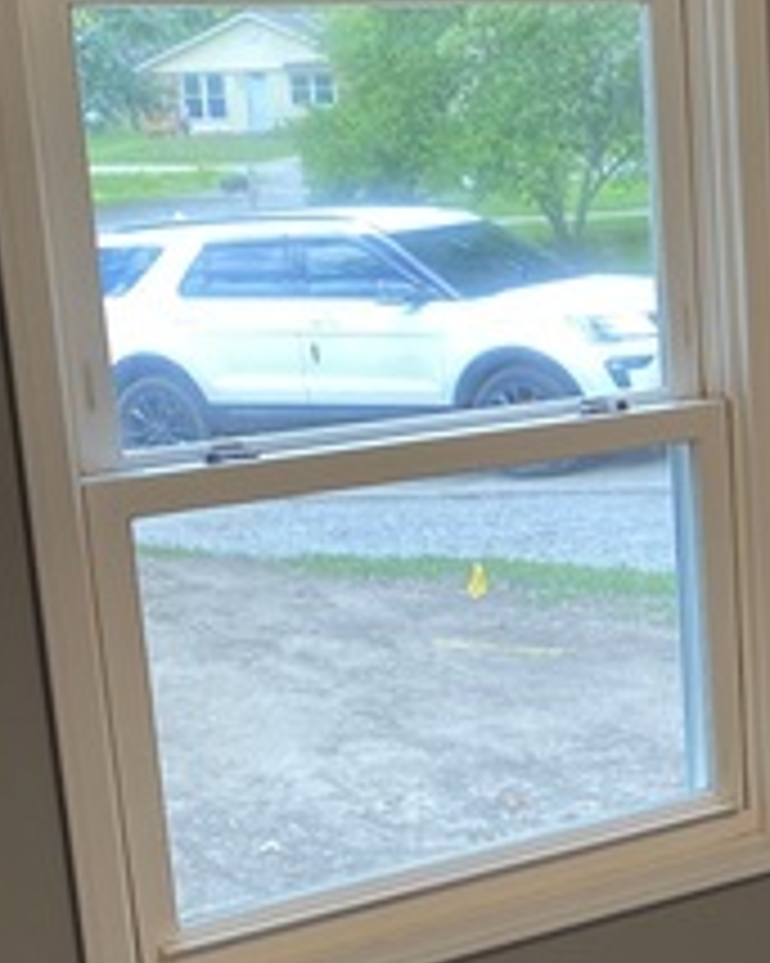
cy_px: 700
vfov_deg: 23.9
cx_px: 910
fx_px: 2252
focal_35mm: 79
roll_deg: +0.6
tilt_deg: -14.4
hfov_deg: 18.4
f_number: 1.8
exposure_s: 1/60
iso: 64
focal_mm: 4.25
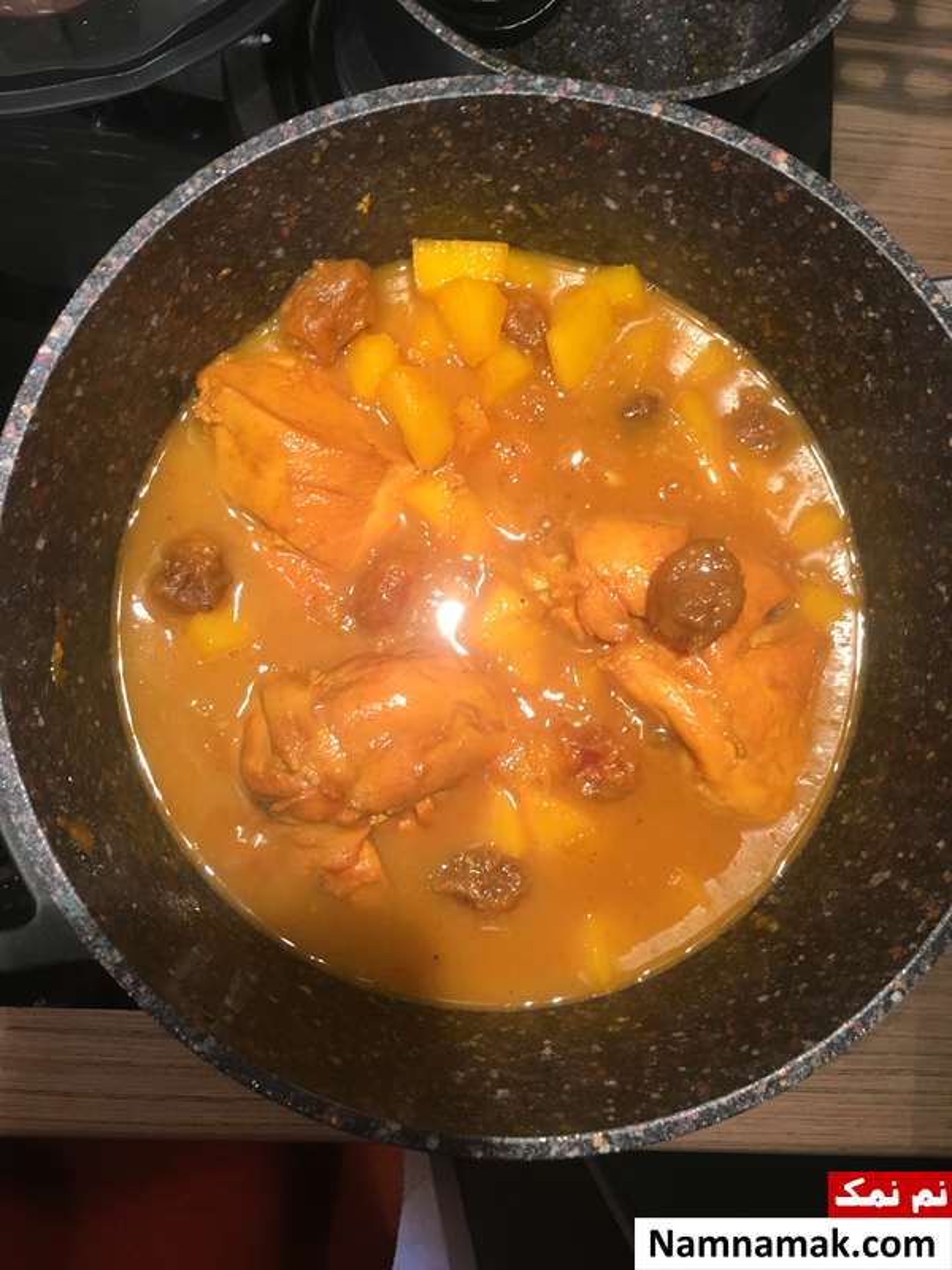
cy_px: 635
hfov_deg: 48.2
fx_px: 1063
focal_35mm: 29
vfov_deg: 61.7
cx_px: 476
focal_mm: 4.15
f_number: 2.2
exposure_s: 1/33
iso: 125
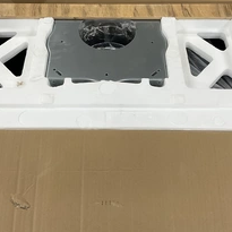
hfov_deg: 34.0
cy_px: 83
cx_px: 115
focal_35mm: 50
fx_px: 379
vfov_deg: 33.8
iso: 80
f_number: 1.8
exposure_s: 1/60
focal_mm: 3
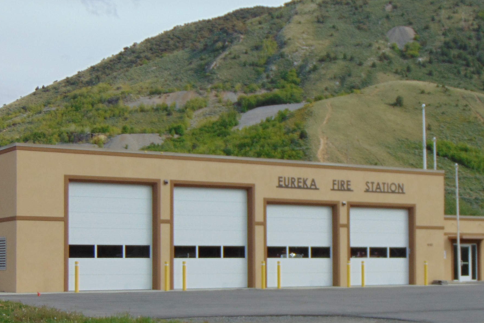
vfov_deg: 17.8
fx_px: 1022
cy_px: 242
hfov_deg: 26.6
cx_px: 273
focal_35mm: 76
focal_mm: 9
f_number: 3.5
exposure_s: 1/800
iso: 80
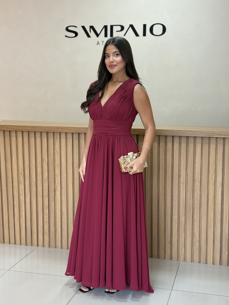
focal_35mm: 52
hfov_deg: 28.0
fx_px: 459
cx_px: 114
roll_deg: -0.3
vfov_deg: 36.8
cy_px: 152
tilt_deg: -8.0
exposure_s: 1/60
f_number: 1.6
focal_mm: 5.96
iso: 80
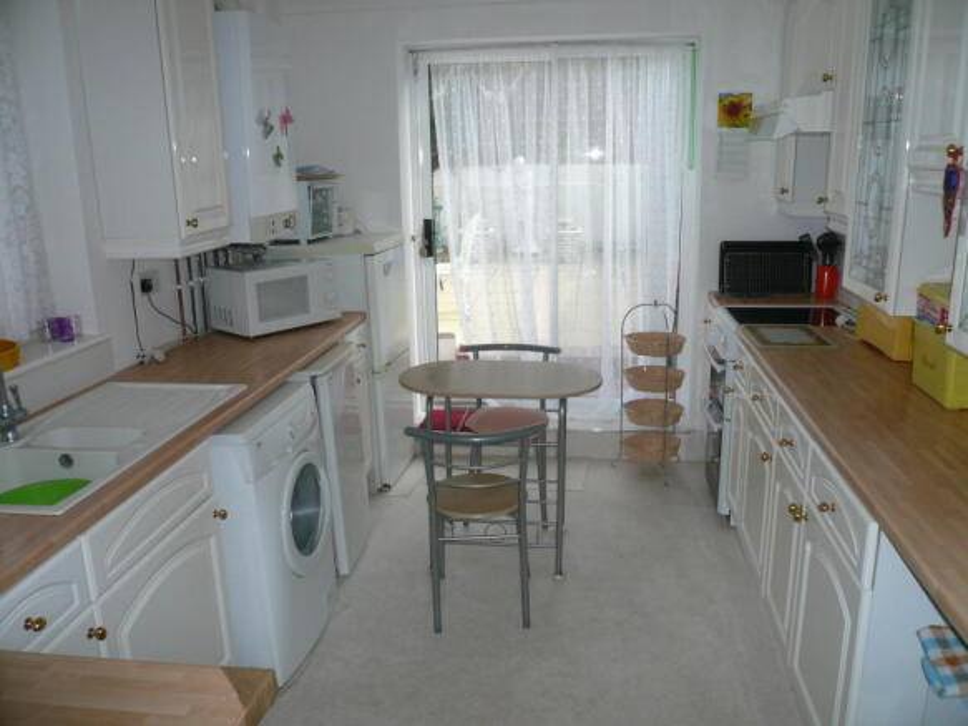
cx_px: 484
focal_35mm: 28
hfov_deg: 63.5
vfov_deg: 49.7
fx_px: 783
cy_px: 363
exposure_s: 1/400
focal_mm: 4.6
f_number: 2.8
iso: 100
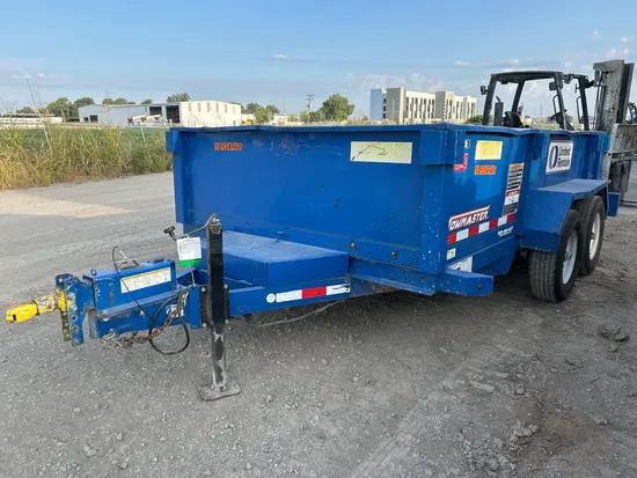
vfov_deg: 53.1
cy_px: 239
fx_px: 479
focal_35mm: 26
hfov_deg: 67.3
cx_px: 318
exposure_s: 1/1079
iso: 50
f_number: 1.5
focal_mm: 5.7
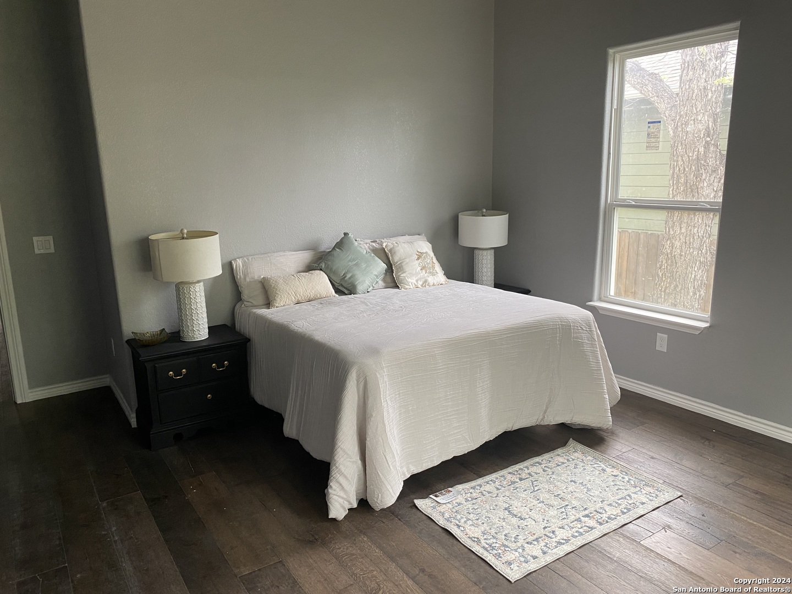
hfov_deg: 67.3
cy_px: 297
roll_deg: +1.2
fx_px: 595
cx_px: 396
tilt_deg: -12.0
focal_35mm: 26
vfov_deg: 53.1
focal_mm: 4.25
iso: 125
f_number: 1.8
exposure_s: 1/91
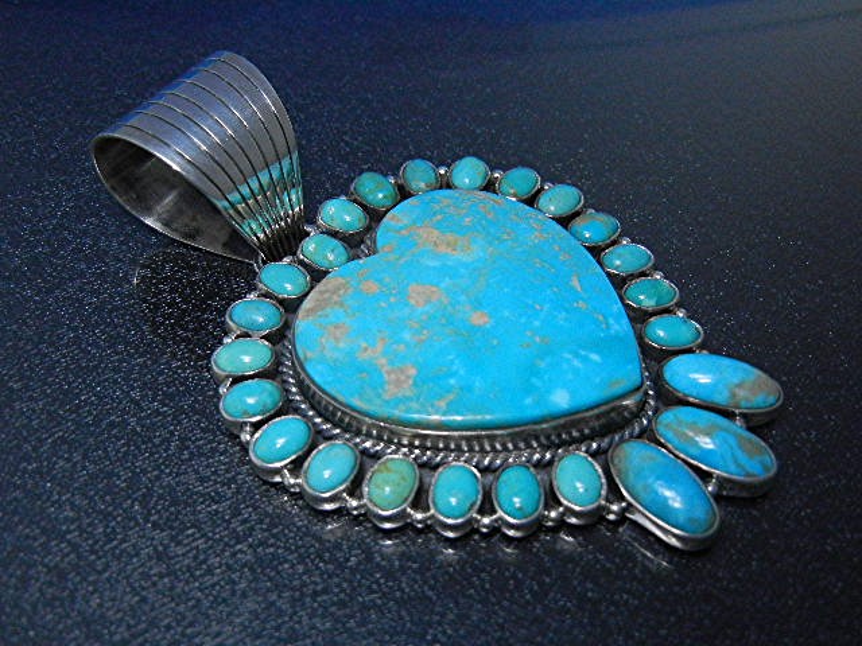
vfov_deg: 36.8
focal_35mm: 39
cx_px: 431
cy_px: 323
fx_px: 971
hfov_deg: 47.9
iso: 688
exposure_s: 1/30
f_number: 7.4
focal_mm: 7.1
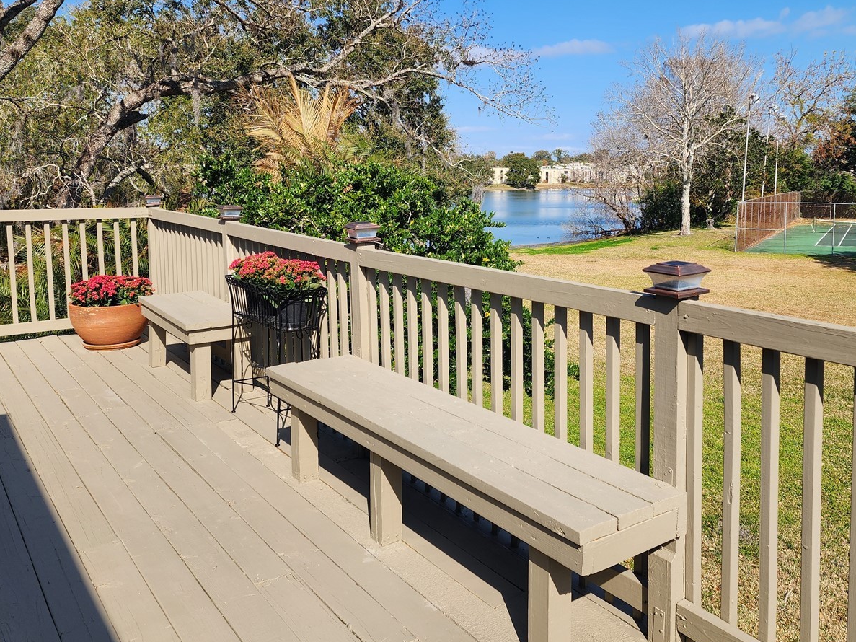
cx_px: 517
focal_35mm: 31
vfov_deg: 45.2
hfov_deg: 57.9
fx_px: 767
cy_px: 261
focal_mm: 6.4
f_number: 1.8
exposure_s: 1/997
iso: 12
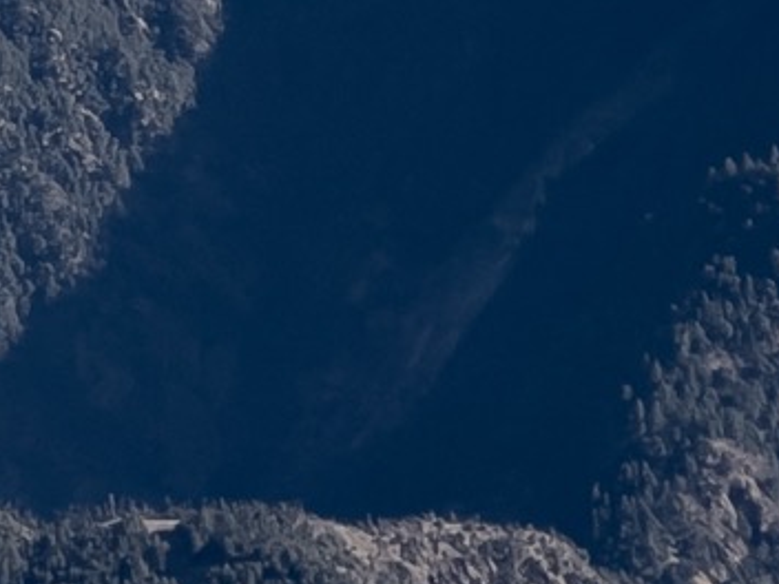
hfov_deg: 4.5
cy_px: -863
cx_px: 246
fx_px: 9812
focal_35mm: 436
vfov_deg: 3.4
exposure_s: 1/800
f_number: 2.2
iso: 20
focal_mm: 7.5
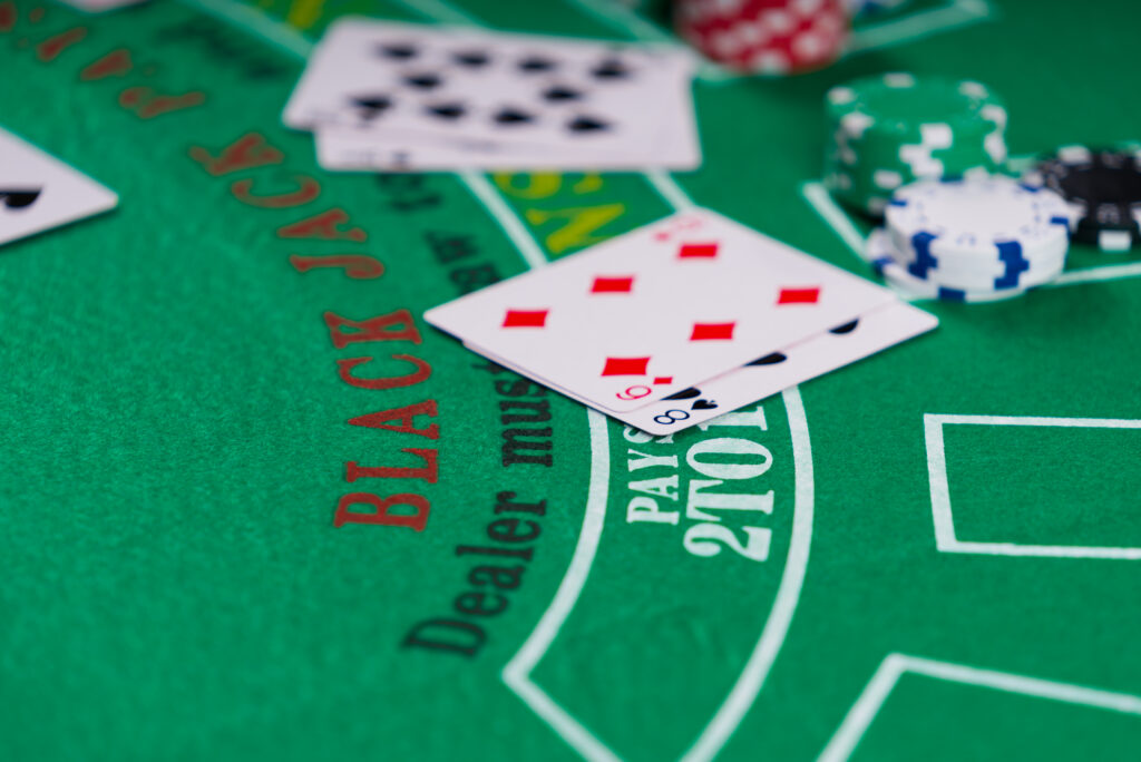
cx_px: 570
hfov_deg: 10.3
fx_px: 6342
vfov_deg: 6.9
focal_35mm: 200
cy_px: 381
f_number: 4
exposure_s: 1/160
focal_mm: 200
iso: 50
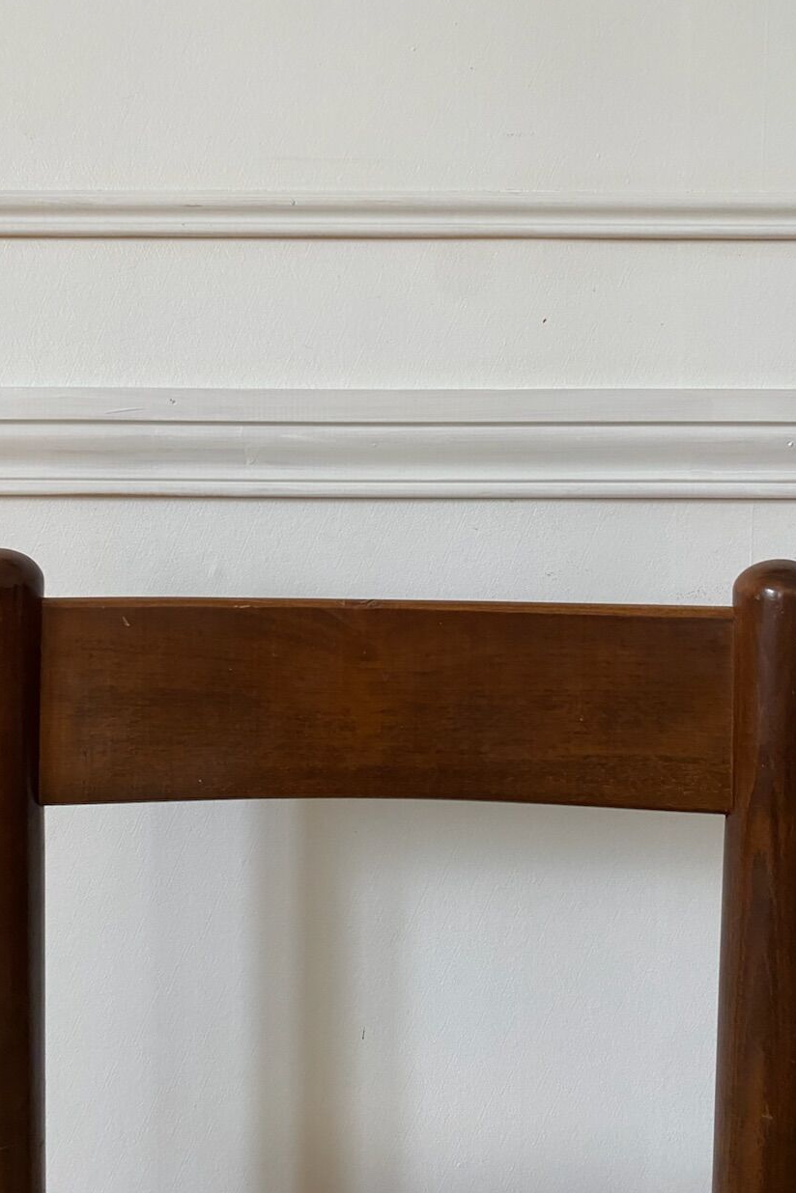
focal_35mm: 28
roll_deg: +0.6
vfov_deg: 65.5
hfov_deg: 46.4
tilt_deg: -1.8
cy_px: 576
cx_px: 367
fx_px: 929
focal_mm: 4.25
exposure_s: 1/60
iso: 200
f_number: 1.8
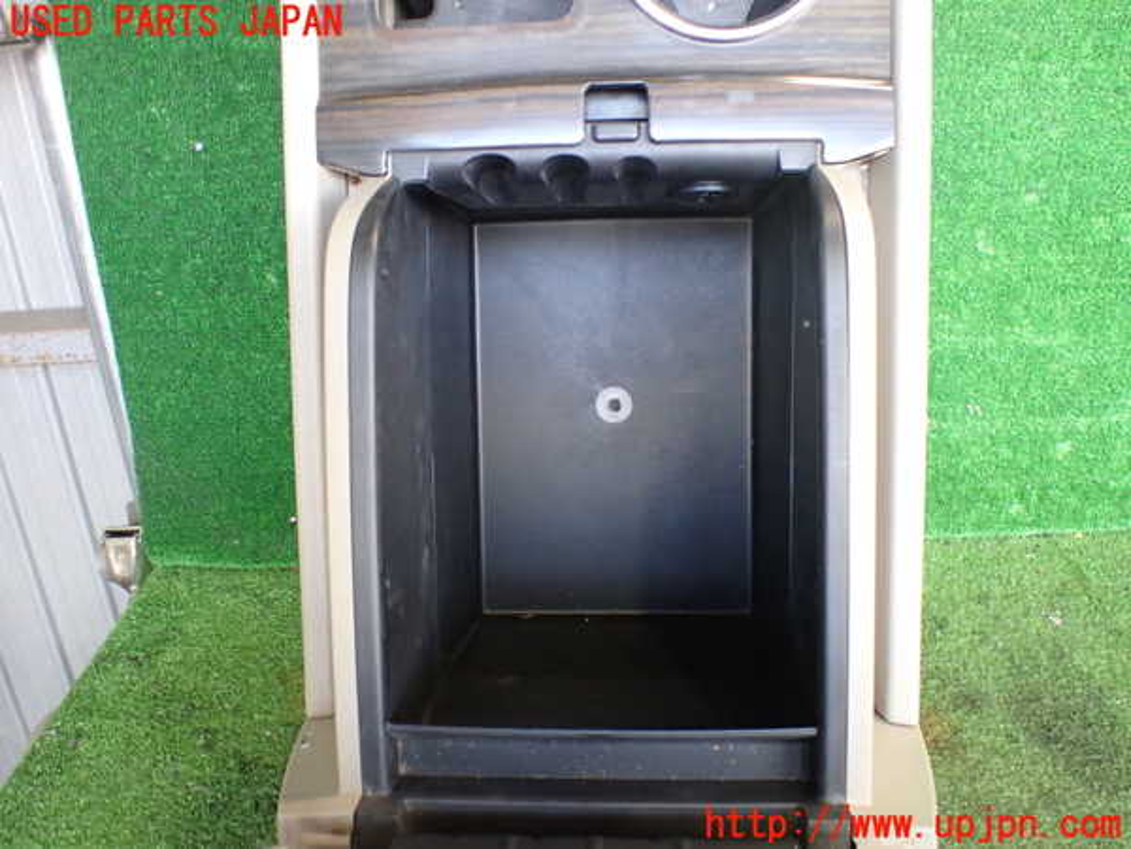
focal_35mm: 30
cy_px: 424
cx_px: 566
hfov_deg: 60.0
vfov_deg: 46.8
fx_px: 980
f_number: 2.3
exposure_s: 1/125
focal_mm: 5.4
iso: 800
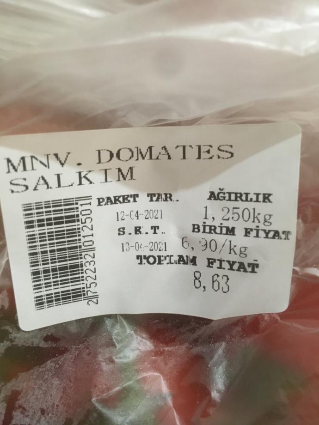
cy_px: 212
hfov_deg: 48.2
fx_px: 356
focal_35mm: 29
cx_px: 160
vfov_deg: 61.7
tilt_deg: -72.2
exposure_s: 1/17
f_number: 2.2
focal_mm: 4.15
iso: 400
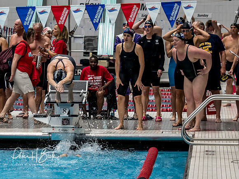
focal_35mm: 217
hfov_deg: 9.1
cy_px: 72
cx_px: 59
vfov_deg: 6.9
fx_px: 1496
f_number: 2.8
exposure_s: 1/400
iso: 1250
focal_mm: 64
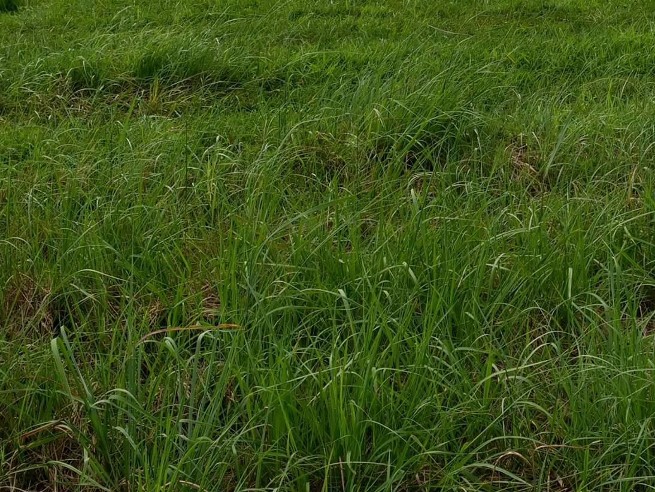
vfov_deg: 18.9
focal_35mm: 73
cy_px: -125
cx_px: 326
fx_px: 1382
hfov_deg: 26.7
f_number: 7.1
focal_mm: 13
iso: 200
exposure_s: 1/640
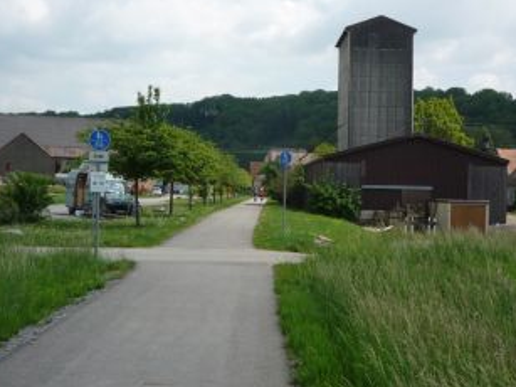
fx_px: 745
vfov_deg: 29.1
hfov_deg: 38.2
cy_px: 178
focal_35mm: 50
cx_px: 281
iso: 100
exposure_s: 1/400
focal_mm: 5.2
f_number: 5.6
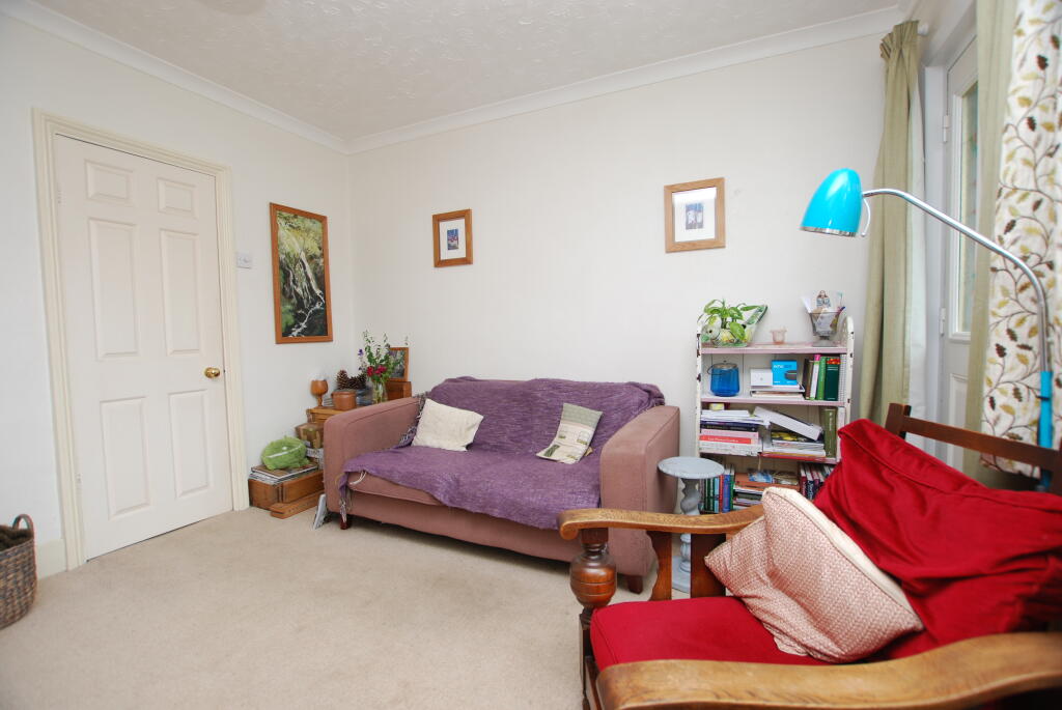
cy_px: 355
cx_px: 531
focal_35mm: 15
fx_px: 443
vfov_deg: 77.5
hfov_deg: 100.3
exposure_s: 1/60
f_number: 4
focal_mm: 10
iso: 100
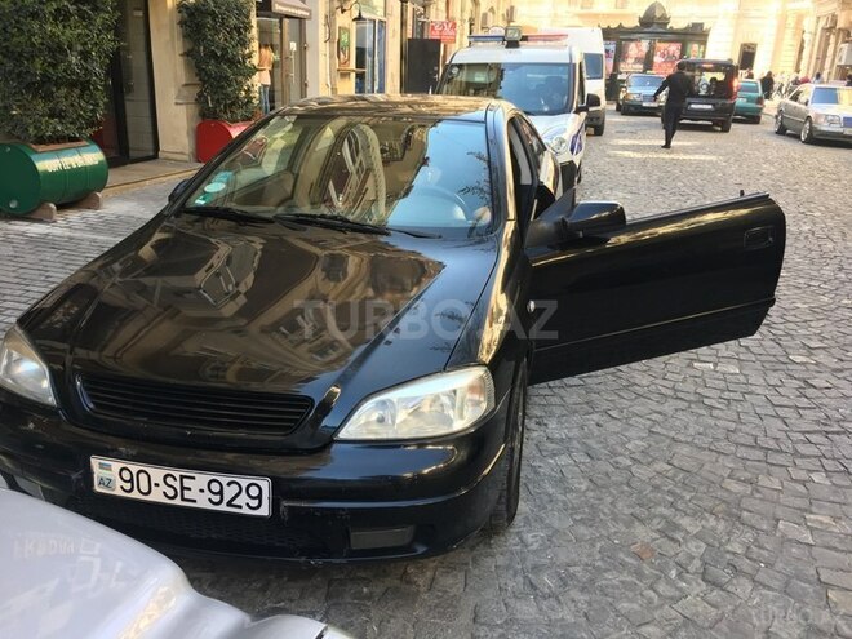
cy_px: 320
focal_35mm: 29
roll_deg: -1.4
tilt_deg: -15.5
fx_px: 714
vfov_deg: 48.2
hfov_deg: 61.7
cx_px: 426
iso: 40
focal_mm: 4.15
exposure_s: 1/100
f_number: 2.2
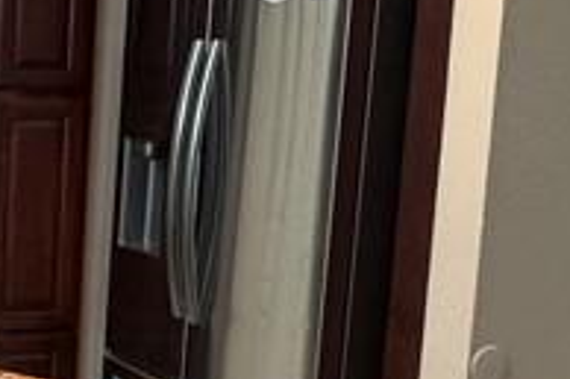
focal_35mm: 77
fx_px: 1218
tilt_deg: -7.1
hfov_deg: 22.9
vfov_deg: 17.7
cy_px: 235
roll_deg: -1.4
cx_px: -209
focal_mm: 2.22
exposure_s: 1/60
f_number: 2.2
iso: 800
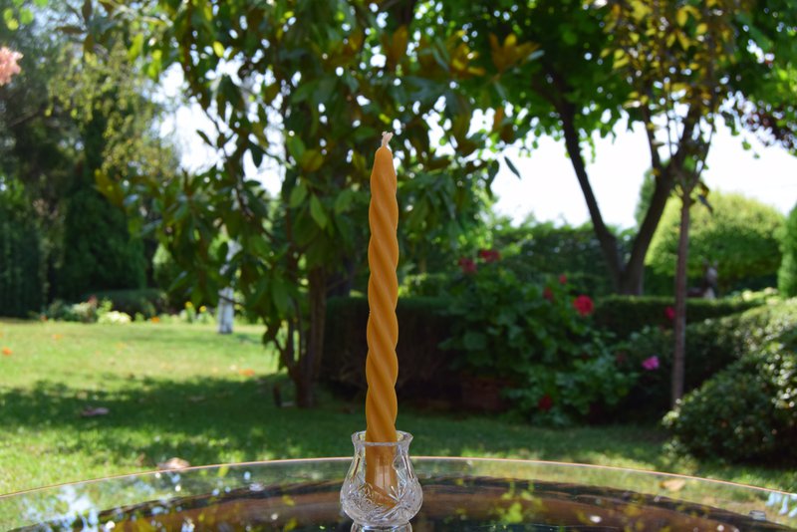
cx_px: 398
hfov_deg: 41.1
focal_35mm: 48
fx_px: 1063
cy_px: 266
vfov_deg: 28.1
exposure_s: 1/250
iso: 400
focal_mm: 32
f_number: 10
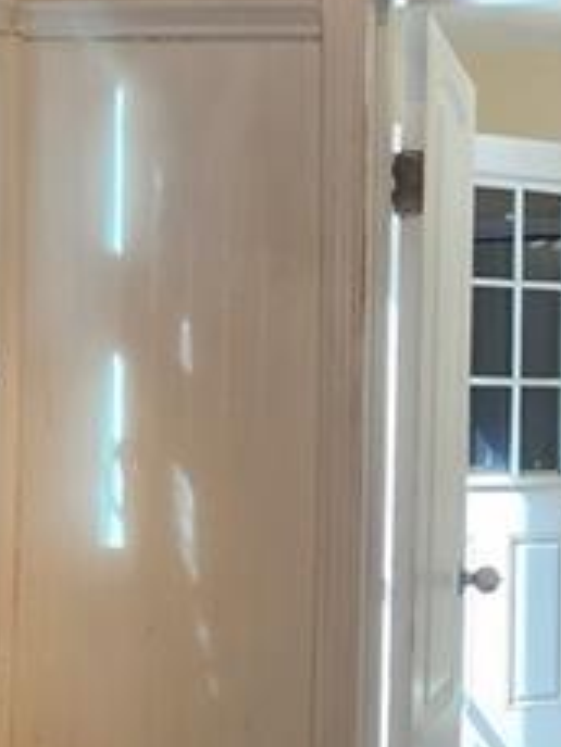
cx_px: 453
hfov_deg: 19.0
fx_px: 1662
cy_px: 418
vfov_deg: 25.3
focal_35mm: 77
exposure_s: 1/120
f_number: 1.8
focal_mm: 5.4
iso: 100
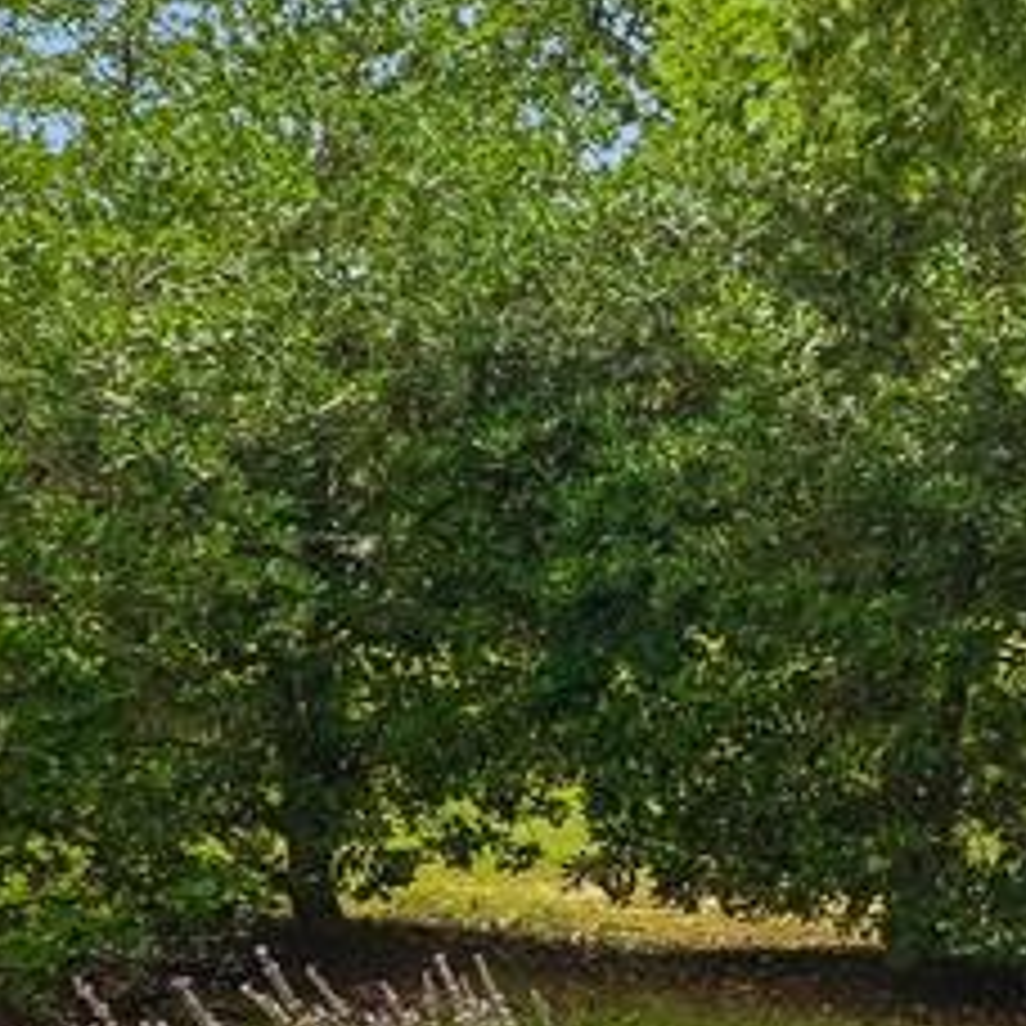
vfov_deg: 20.1
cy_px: 630
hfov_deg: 19.7
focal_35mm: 86
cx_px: 963
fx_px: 2884
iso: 400
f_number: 11
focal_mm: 16
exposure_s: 1/125
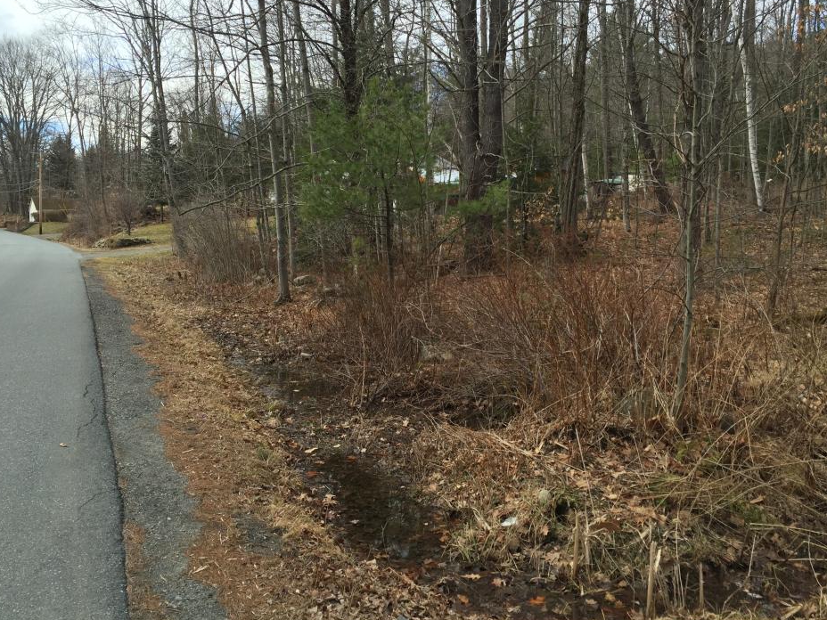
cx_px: 402
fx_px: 765
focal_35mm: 32
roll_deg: -1.0
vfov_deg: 44.1
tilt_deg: -1.7
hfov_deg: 56.8
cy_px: 286
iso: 32
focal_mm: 4.15
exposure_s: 1/824
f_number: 2.2
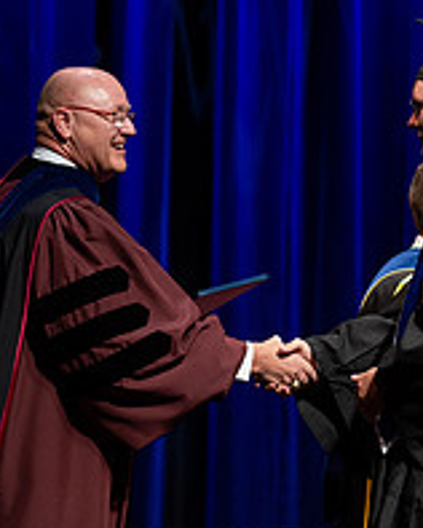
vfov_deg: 10.0
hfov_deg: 8.0
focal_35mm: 193
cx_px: 308
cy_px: 441
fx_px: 3016
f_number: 2.8
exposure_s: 1/250
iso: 640
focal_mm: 70
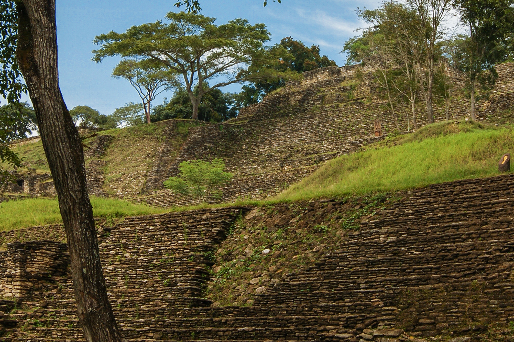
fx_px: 1370
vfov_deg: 14.2
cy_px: 86
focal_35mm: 96
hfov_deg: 21.3
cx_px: 258
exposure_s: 1/100
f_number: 11
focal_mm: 28
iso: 100
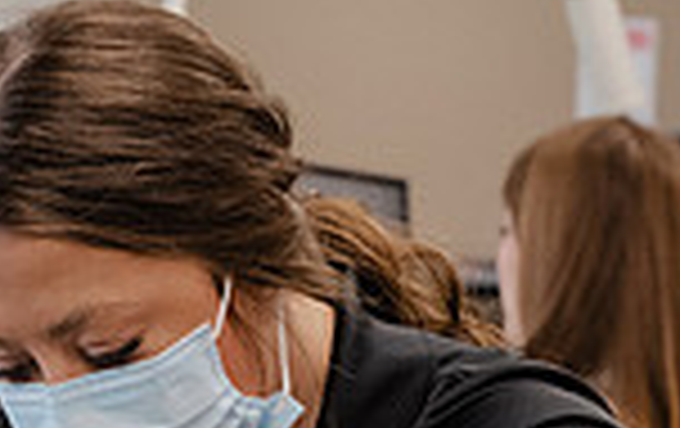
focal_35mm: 258
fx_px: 4790
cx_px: 113
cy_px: 619
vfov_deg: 5.1
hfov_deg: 8.1
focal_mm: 66
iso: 5000
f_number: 6.3
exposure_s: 1/160
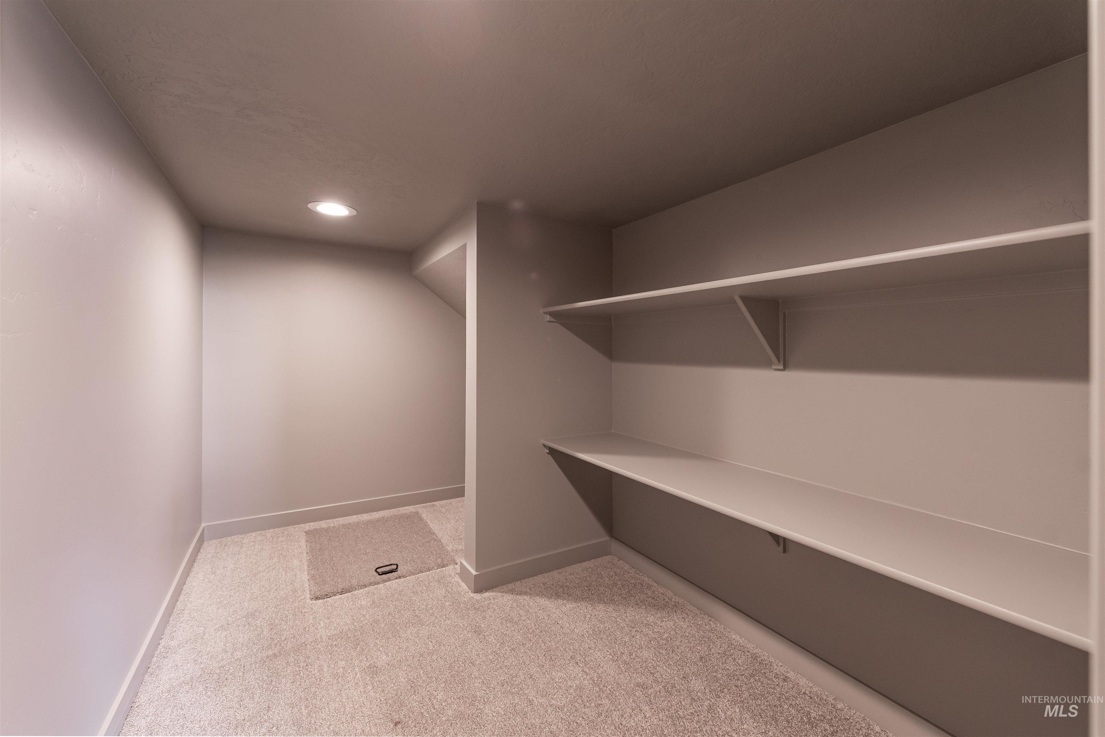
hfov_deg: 104.2
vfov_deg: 81.2
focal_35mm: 14
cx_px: 552
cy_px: 368
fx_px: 430
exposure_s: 1/40
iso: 1600
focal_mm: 14
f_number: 4
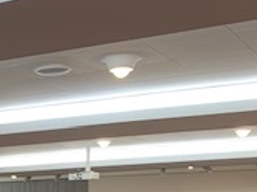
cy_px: 311
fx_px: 727
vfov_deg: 13.9
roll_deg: -0.6
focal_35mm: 98
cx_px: -70
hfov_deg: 18.7
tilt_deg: -3.8
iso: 64
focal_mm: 4.25
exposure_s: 1/50
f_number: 1.8
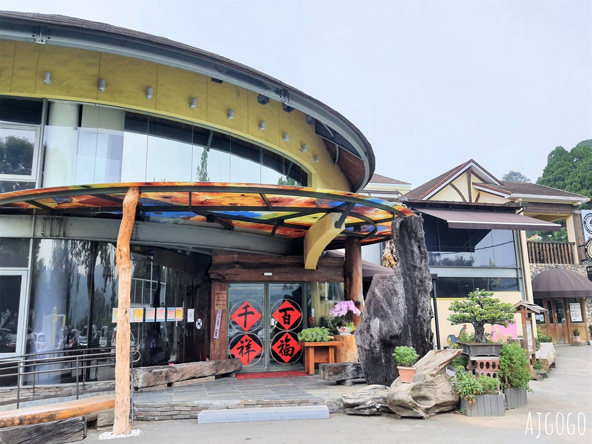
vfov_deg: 53.1
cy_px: 222
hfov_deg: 67.3
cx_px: 296
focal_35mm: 26
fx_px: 445
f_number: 1.7
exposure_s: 1/1184
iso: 50
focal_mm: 4.32
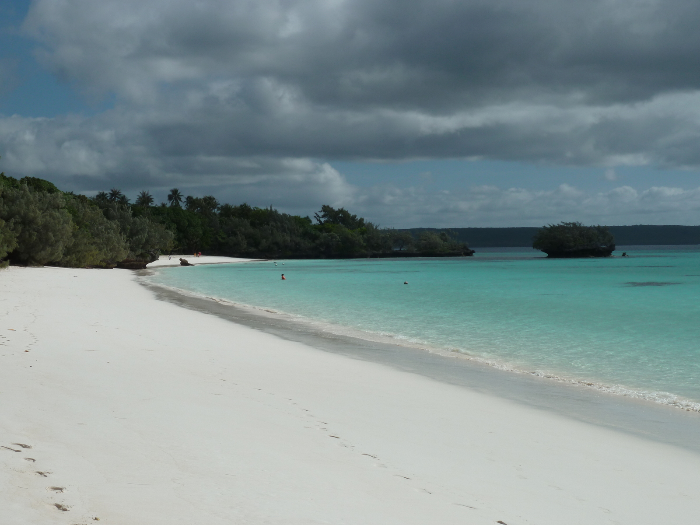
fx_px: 1274
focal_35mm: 63
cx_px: 350
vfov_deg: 23.3
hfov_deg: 30.7
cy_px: 262
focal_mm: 10.3
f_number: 6.3
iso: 80
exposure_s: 1/800
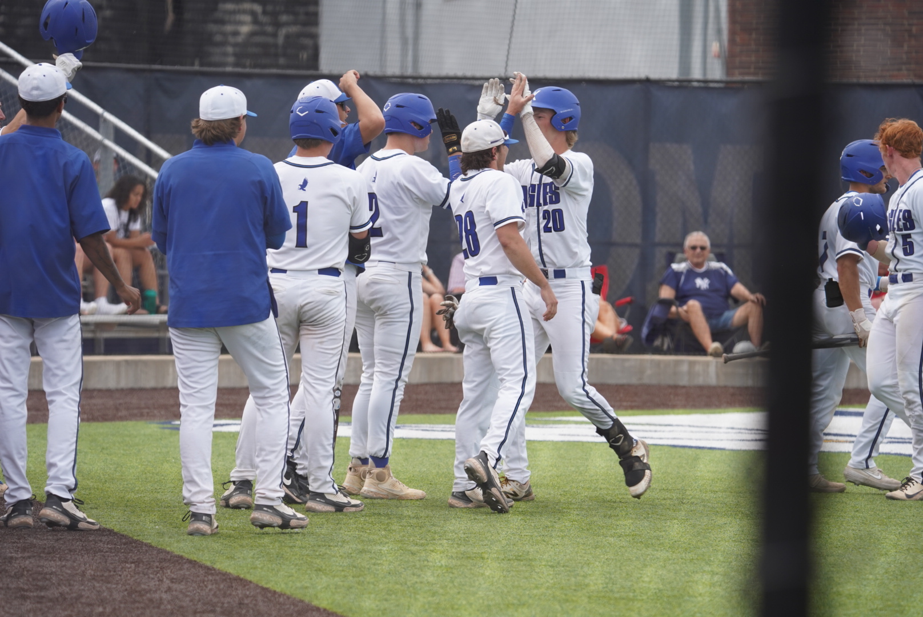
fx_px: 6568
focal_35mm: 256
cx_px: 462
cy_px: 308
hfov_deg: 8.0
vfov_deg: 5.4
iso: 400
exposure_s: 1/800
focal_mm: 256
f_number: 5.6
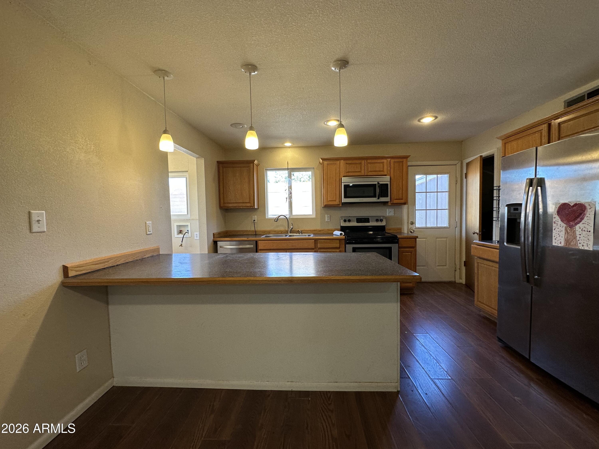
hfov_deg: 102.1
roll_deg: +1.0
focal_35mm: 14
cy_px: 224
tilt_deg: -1.2
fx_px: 242
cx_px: 300
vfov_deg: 85.7
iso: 125
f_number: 2.2
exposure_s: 1/120
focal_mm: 2.22
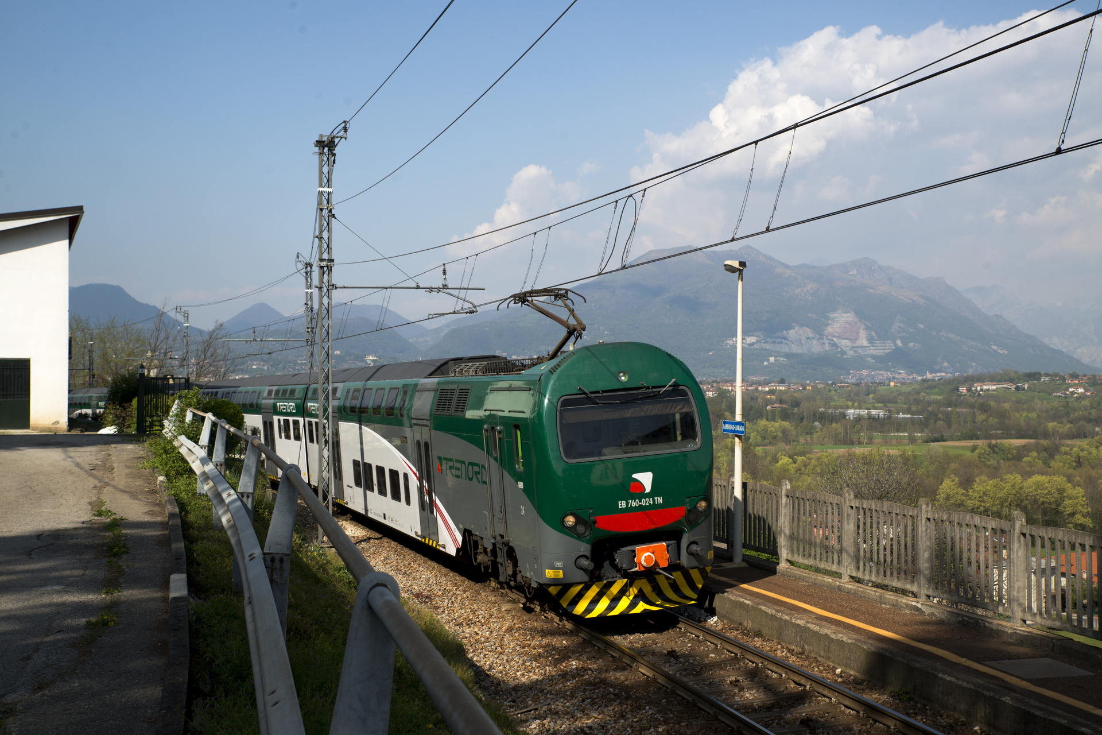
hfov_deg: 44.5
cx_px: 551
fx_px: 1347
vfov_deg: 30.5
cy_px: 368
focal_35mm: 44
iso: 200
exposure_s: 1/500
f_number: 8
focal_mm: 44
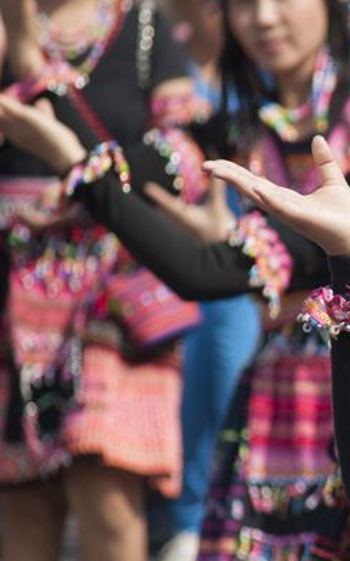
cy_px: 370
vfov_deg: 3.9
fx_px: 8256
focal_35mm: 540
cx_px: 614
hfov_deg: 2.4
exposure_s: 1/640
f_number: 5
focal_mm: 135
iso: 200
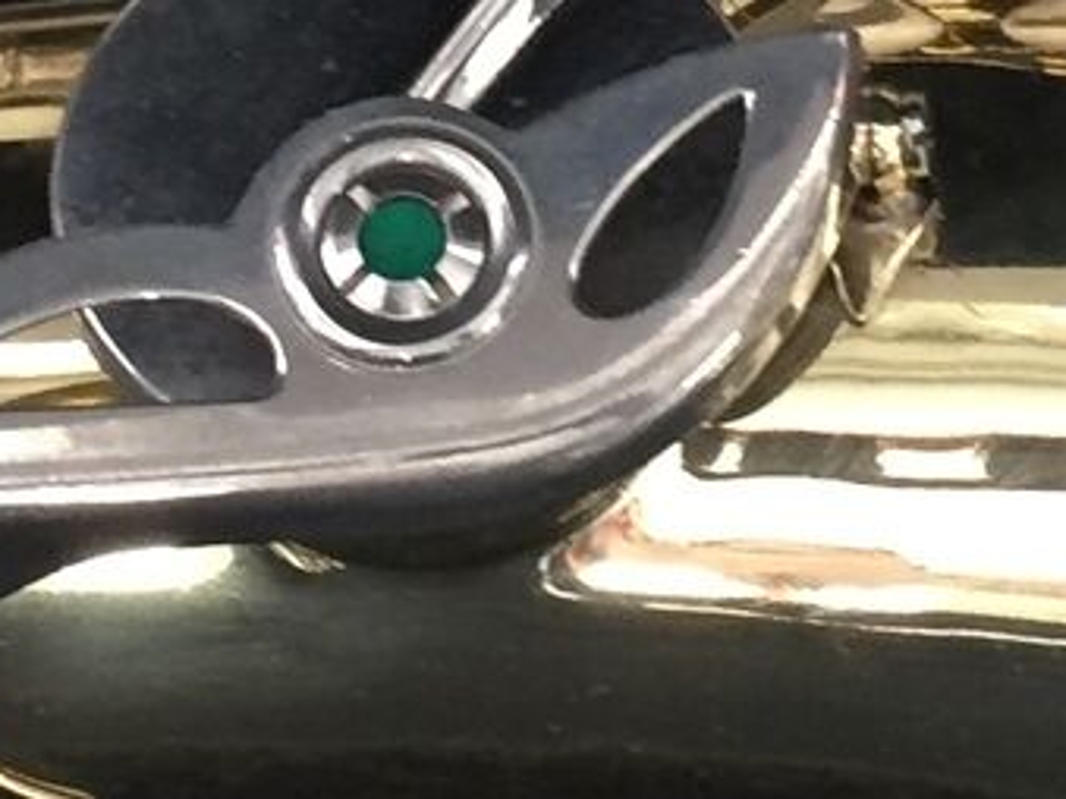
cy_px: -311
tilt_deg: -76.5
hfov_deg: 11.6
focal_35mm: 171
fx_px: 5264
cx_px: 547
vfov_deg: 8.5
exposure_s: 1/33
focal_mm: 4.15
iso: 200
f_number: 2.2
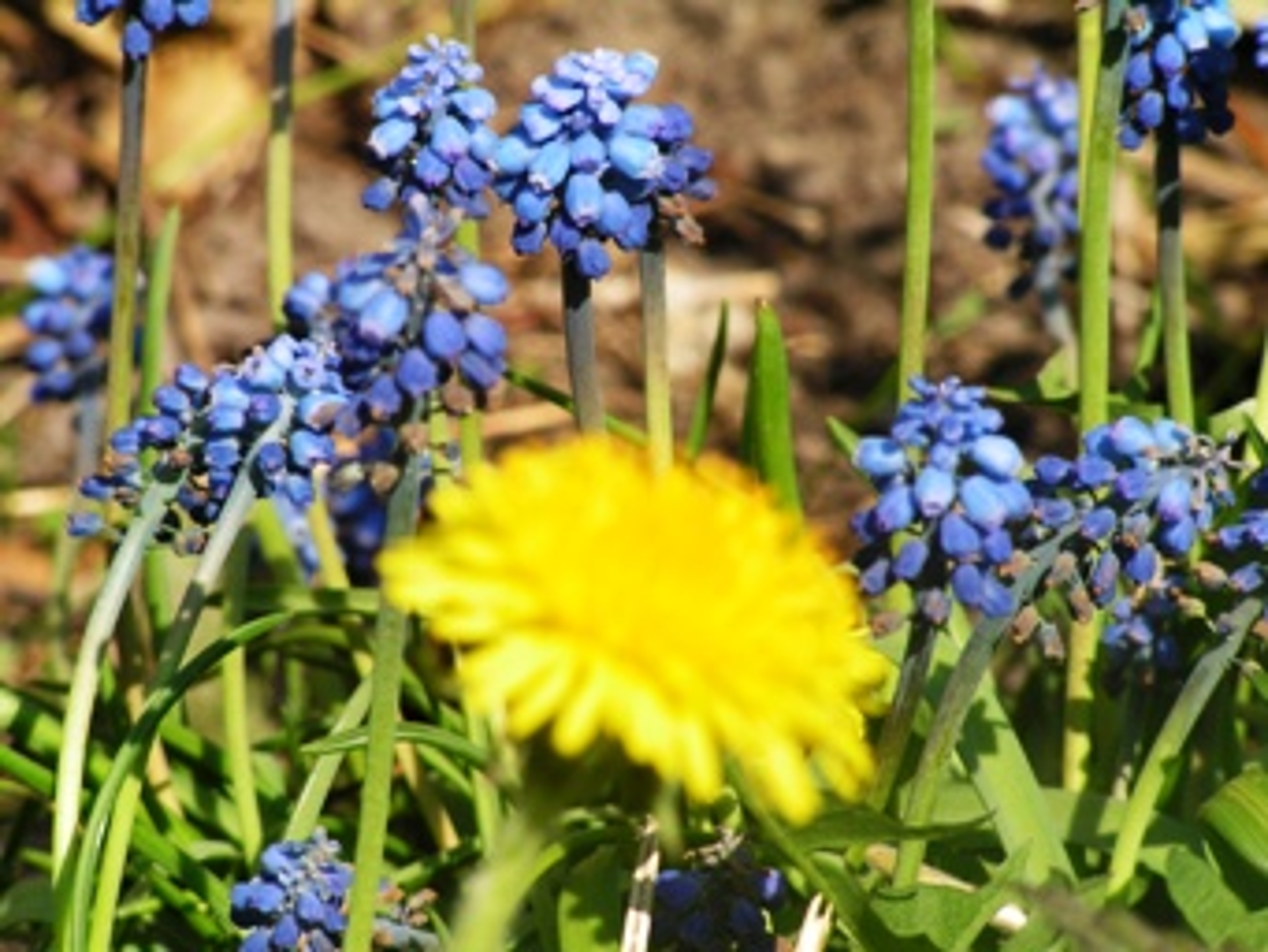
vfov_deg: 5.2
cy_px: 476
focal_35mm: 288
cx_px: 634
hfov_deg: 6.9
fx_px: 10553
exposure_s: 1/320
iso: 50
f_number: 5.6
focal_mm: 47.8
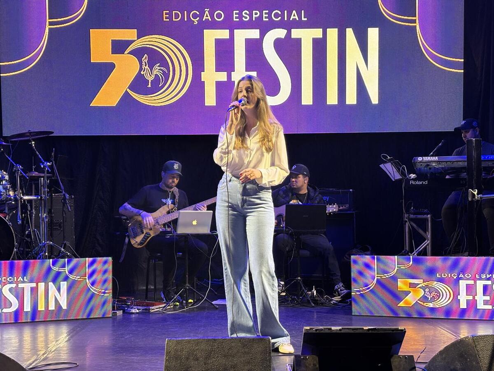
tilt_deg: +1.4
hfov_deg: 36.8
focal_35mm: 52
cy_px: 186
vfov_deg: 28.0
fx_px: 742
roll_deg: +0.6
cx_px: 247
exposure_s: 1/41
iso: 160
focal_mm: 5.96
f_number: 1.6
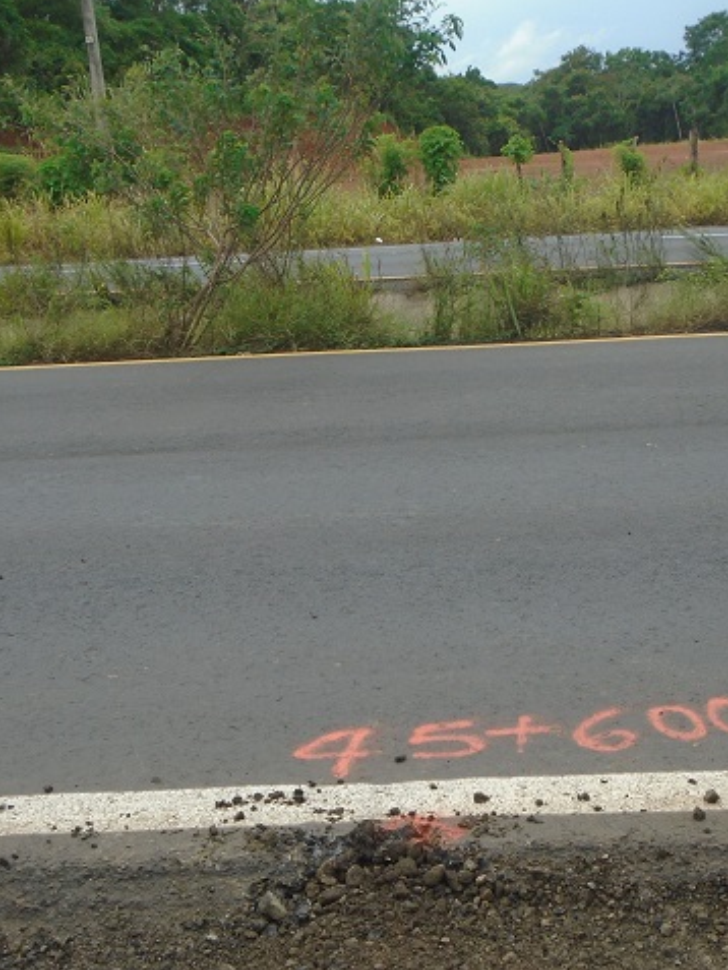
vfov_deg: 38.9
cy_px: 491
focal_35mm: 49
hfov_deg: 29.3
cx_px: 523
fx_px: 1373
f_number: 3.8
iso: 100
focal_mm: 6.4
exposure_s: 1/500
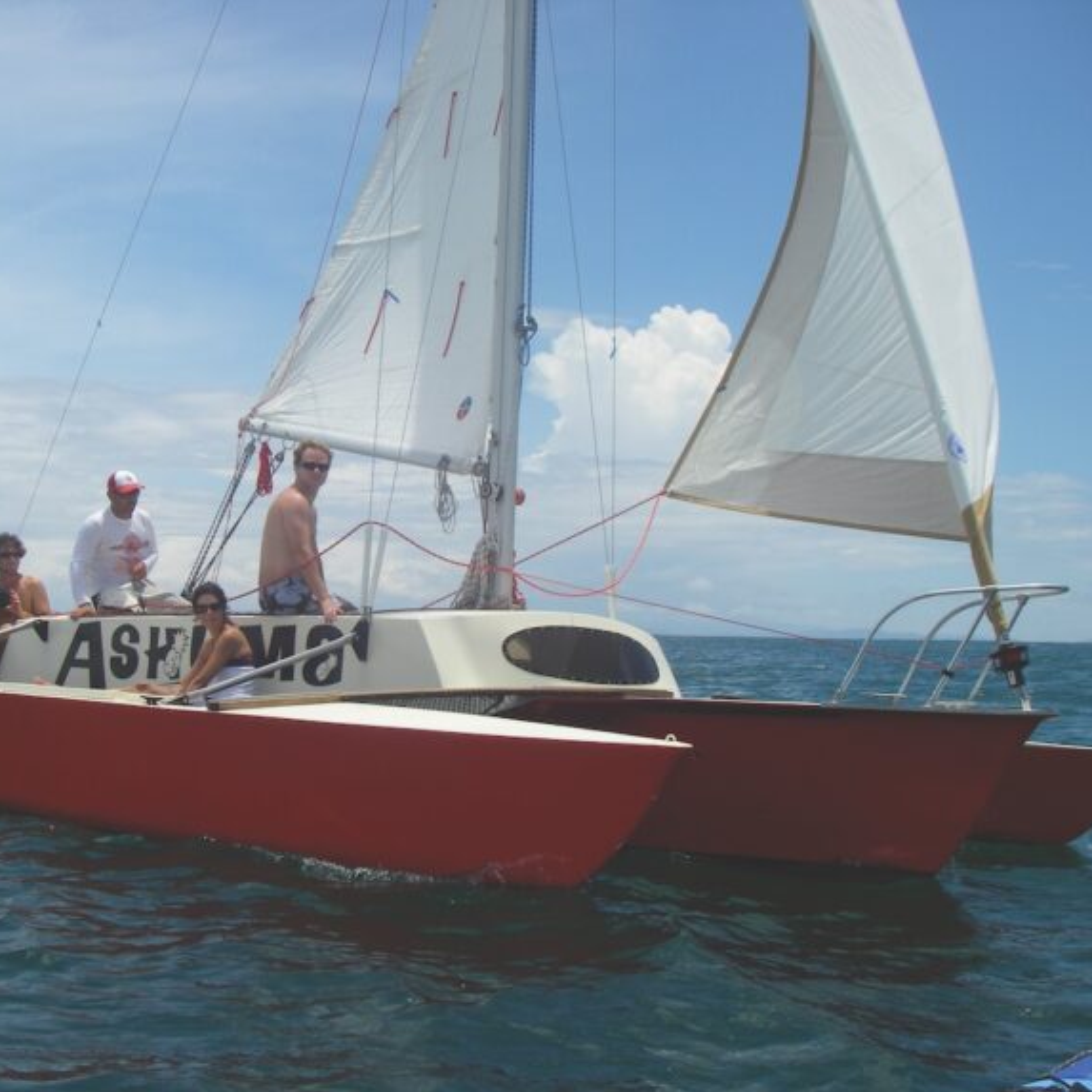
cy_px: 547
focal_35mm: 45
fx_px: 1606
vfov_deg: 37.6
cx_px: 421
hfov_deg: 37.4
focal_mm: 6.3
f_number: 6.6
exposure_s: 1/320
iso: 64
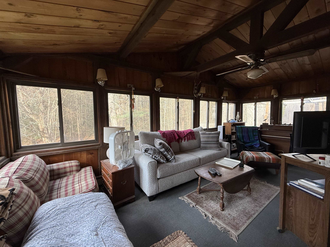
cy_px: 124
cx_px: 165
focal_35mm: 14
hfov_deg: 102.1
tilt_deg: -4.3
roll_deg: +1.4
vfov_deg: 85.7
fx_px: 133
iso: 100
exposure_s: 1/99
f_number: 2.2
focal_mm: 2.22
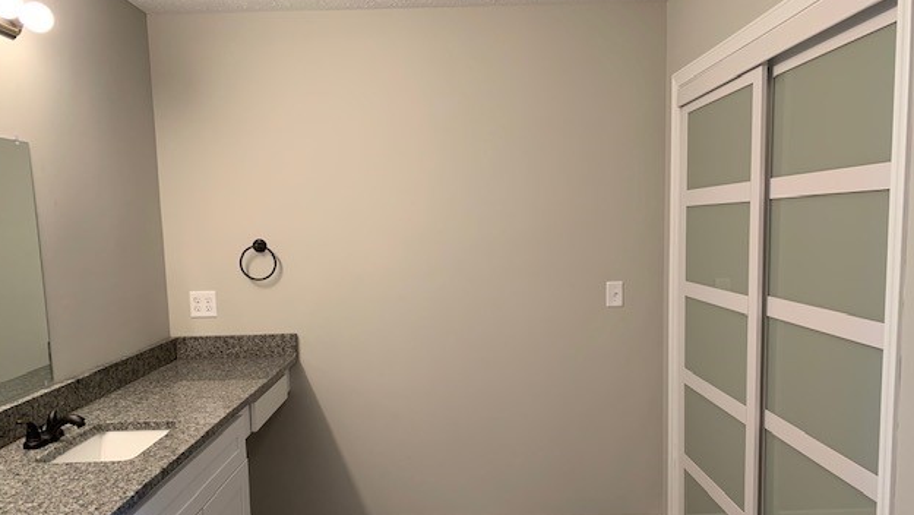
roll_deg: +2.0
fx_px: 703
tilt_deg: -6.6
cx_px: 458
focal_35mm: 29
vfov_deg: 40.0
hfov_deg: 66.1
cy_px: 315
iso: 160
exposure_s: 1/60
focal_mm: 4.25
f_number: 1.8
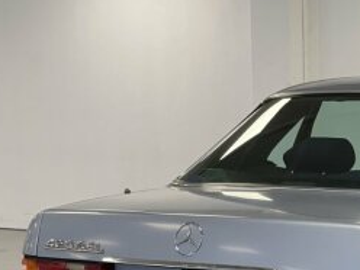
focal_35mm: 165
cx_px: 444
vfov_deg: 8.9
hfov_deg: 11.7
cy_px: 271
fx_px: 1716
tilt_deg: -5.7
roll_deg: +0.2
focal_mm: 7.5
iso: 250
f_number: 2.2
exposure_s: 1/106
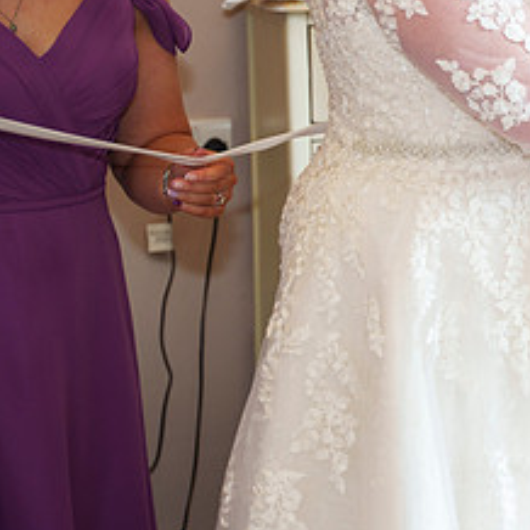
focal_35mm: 129
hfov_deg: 13.0
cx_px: 703
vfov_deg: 13.4
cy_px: 72
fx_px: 2235
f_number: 2.8
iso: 800
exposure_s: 1/250
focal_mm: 57
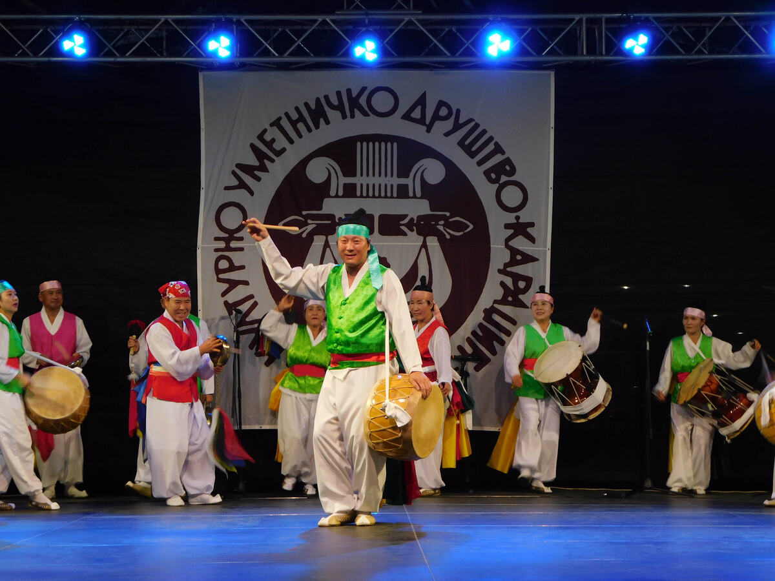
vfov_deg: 22.3
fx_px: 1478
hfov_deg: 29.4
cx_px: 388
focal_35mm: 66
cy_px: 290
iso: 200
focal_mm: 11.7
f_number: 4.2
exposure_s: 1/30
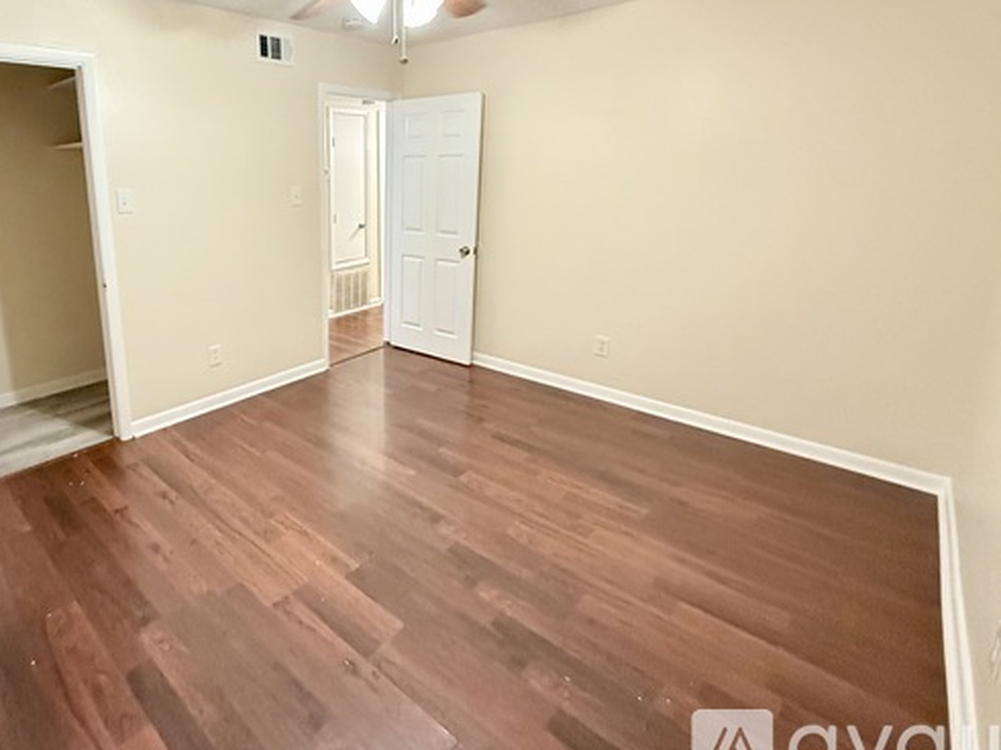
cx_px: 341
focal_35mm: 19
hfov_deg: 82.1
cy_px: 281
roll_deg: +0.8
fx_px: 549
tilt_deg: -12.0
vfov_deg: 67.6
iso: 800
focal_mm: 2.22
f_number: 2.2
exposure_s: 1/60
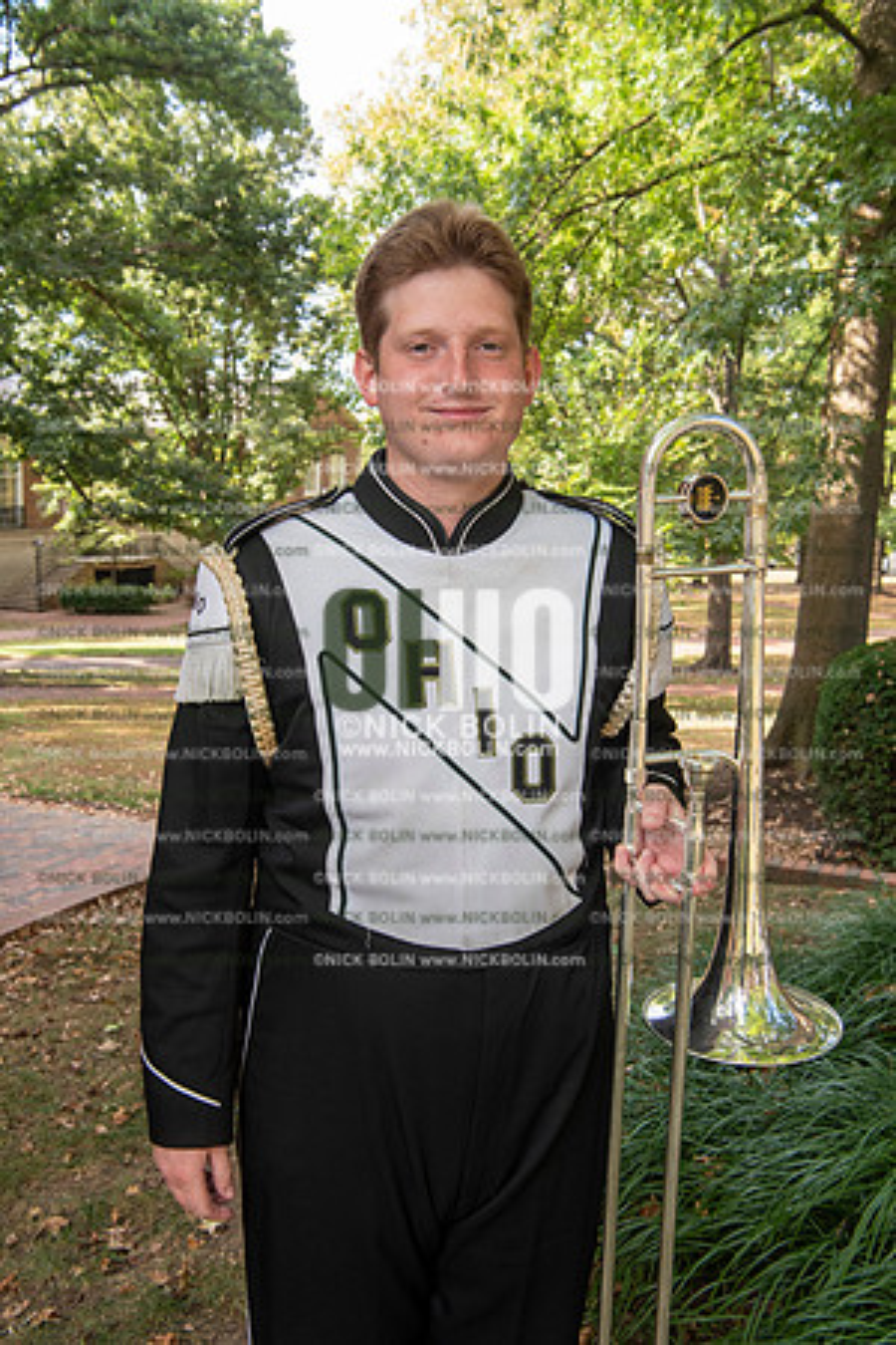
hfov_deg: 37.9
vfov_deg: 54.4
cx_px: 448
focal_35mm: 35
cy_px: 672
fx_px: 1307
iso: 500
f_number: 8
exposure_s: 1/100
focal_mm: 35
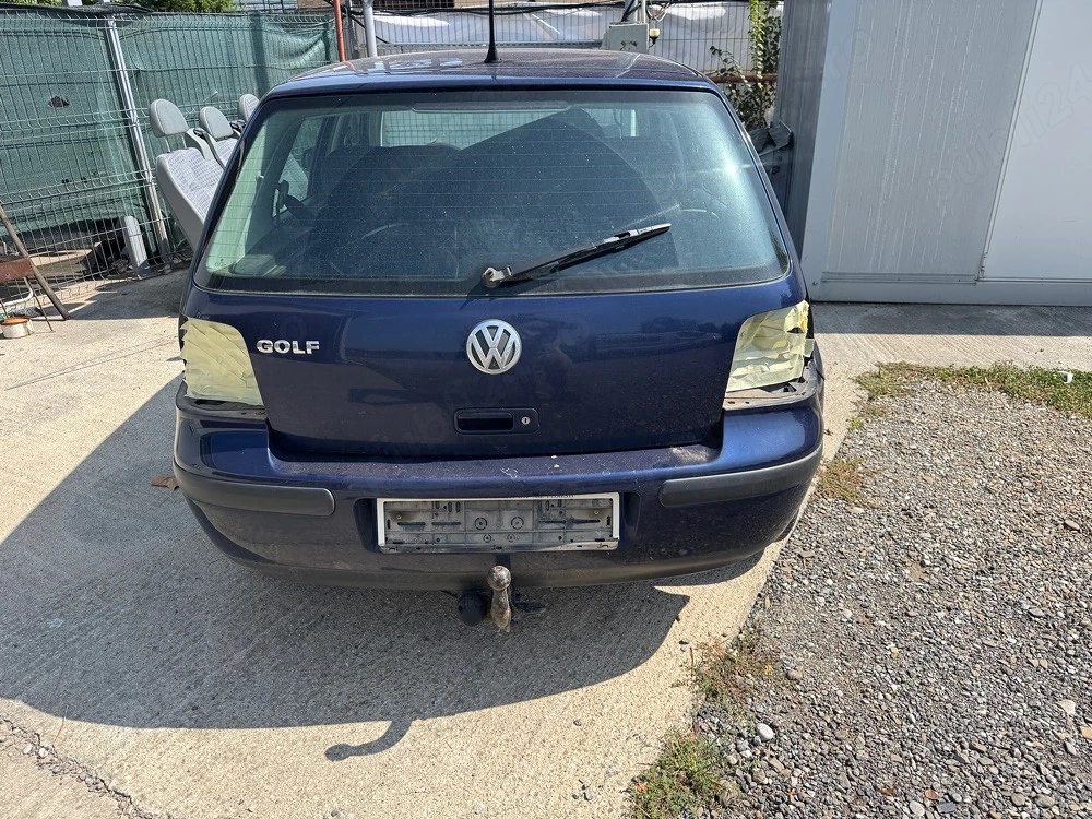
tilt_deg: -25.7
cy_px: 410
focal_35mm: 24
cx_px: 546
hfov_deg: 71.6
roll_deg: +2.5
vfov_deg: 56.8
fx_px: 757
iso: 80
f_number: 1.78
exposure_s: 1/2252
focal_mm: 6.76
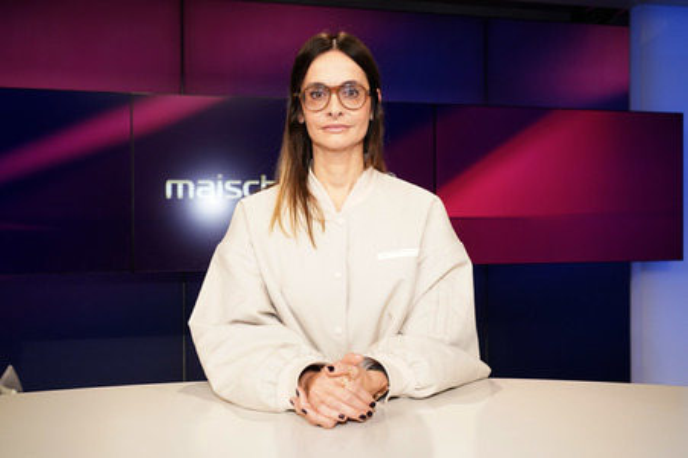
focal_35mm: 30
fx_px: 573
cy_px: 229
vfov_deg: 43.5
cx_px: 344
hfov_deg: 62.0
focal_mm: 30
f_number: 5
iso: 2000
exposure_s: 1/125
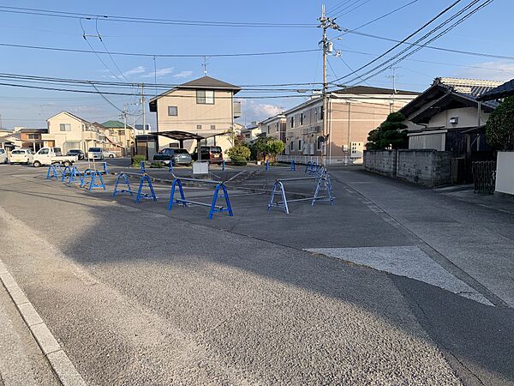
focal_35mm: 26
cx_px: 257
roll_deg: +0.7
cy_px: 193
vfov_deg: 53.1
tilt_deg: -7.3
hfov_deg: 67.3
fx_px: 386
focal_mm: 4.25
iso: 25
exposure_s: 1/928
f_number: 1.8
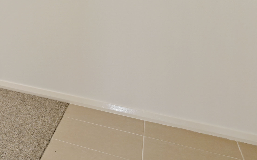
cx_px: -213
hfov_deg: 21.6
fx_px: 399
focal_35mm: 57
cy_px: -30
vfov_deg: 21.2
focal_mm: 14
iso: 100
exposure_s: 1/20
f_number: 4
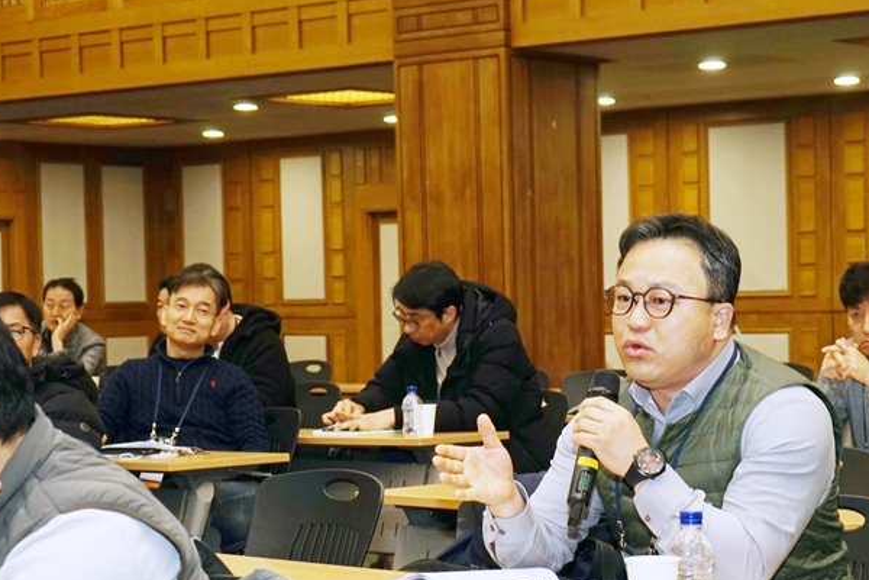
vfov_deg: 15.2
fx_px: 2172
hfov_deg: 22.5
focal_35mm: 90
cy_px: 375
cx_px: 587
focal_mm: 54
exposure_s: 1/80
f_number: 6.3
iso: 400
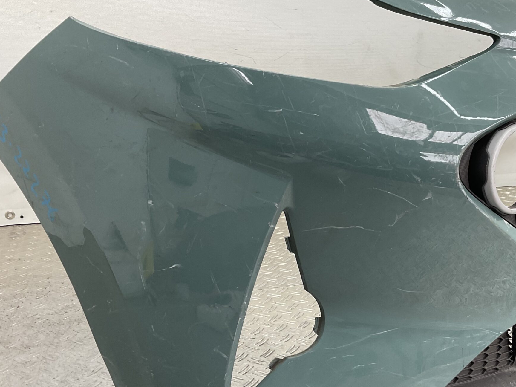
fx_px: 641
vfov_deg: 33.3
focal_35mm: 43
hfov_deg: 43.3
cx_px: 343
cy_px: 255
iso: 32
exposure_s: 1/100
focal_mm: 3
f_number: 1.8
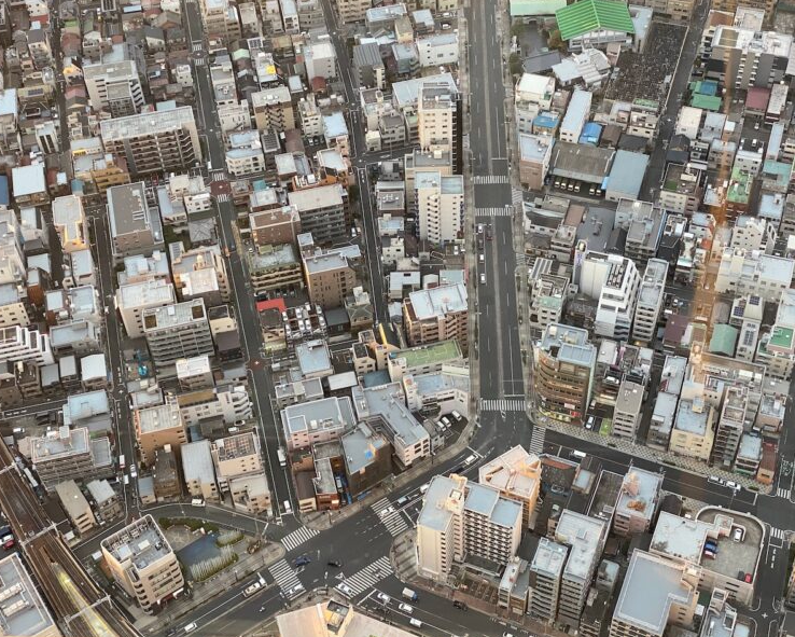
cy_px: 319
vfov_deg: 27.6
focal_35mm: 55
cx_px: 382
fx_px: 1295
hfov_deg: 34.1
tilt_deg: -51.3
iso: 160
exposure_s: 1/79
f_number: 2
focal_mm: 6
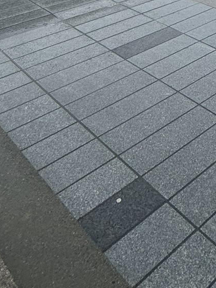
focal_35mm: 51
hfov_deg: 26.9
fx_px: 424
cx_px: 218
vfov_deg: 24.5
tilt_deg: +7.4
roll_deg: +2.2
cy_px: -186
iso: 50
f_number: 2.2
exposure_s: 1/1927
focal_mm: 2.22
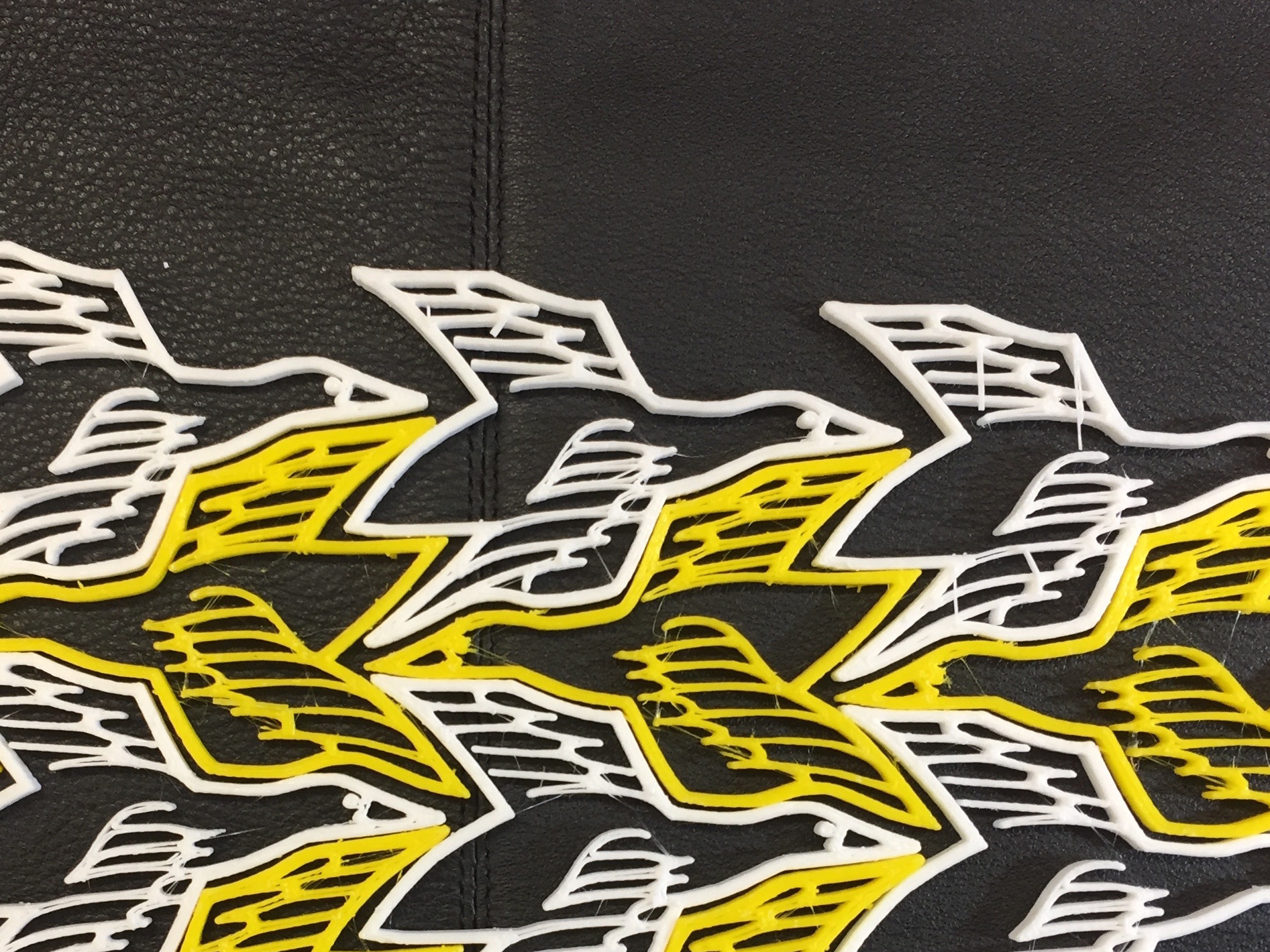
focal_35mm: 50
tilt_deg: -88.4
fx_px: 1835
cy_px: 721
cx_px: 476
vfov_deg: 28.6
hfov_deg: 37.9
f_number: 2.2
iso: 100
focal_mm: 4.15
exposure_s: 1/33
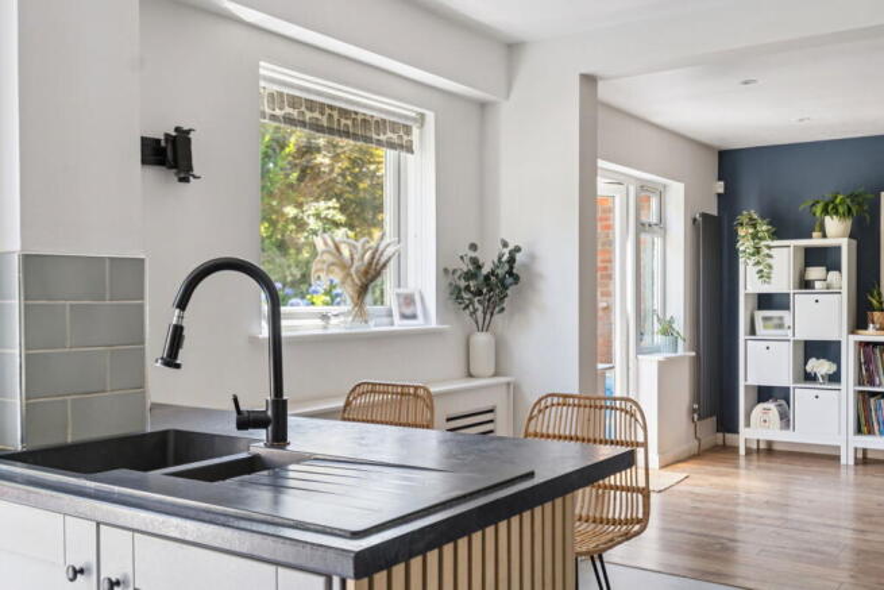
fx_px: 860
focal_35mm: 35
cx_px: 442
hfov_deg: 54.4
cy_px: 295
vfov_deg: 37.9
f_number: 4
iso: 320
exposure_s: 1/80
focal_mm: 35
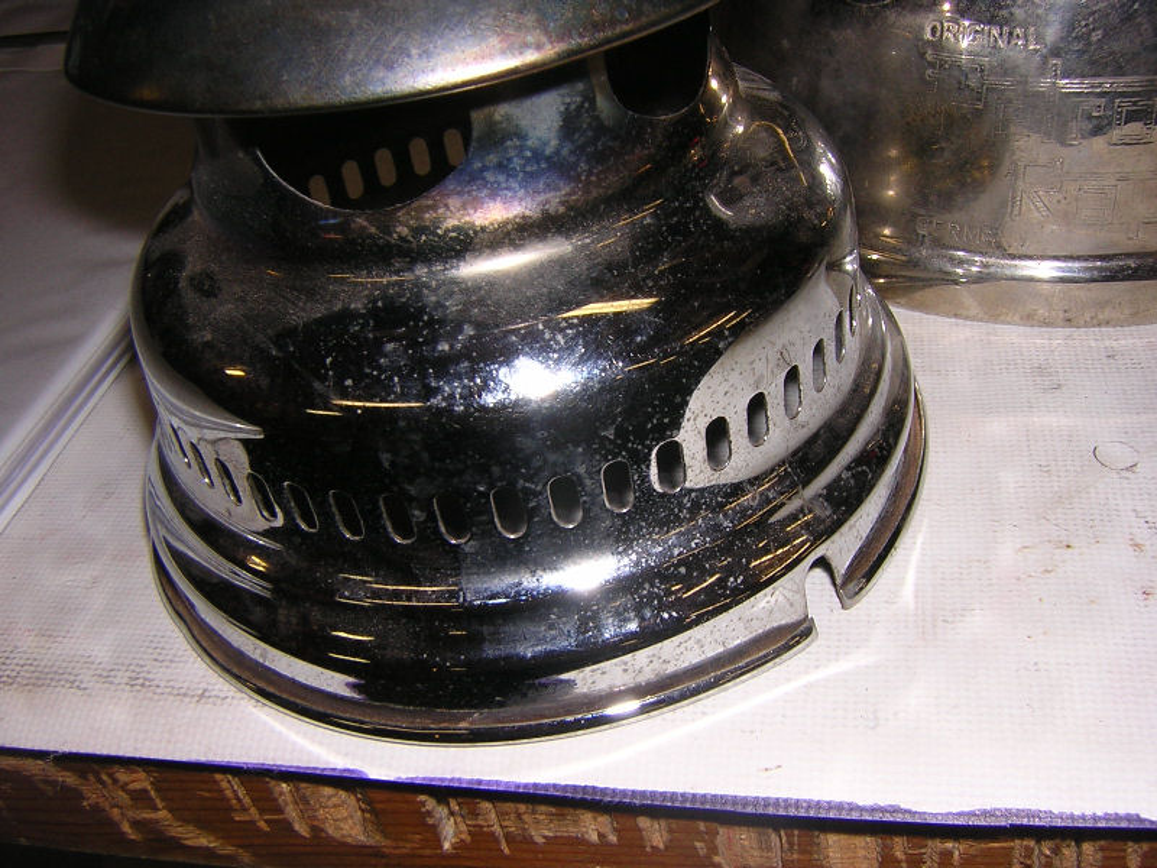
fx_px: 1203
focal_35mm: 36
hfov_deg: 51.4
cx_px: 578
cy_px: 434
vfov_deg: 39.7
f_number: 5.2
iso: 100
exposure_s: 1/60.1
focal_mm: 4.7
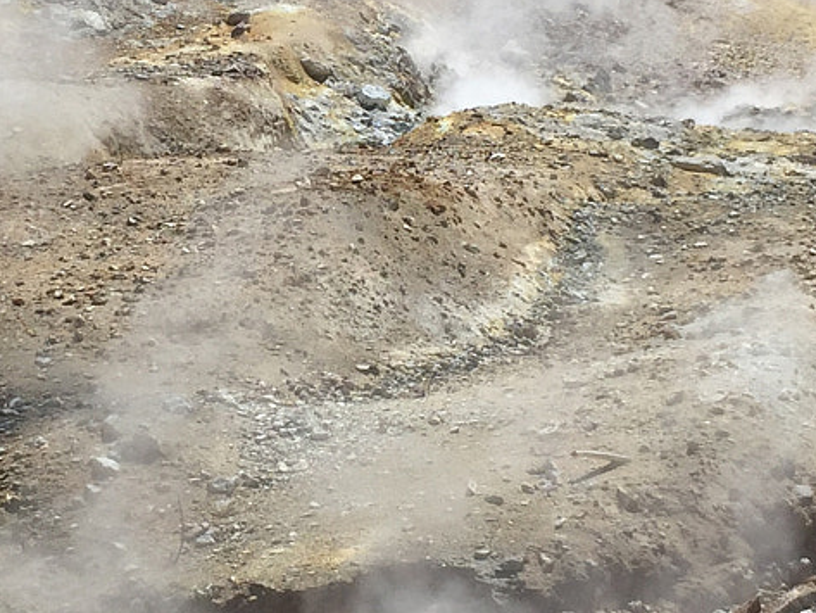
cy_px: 212
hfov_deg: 19.9
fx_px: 2311
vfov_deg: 15.1
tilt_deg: +8.3
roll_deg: -20.1
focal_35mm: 98
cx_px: 231
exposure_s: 1/3597
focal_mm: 4.15
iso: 32
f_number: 2.2
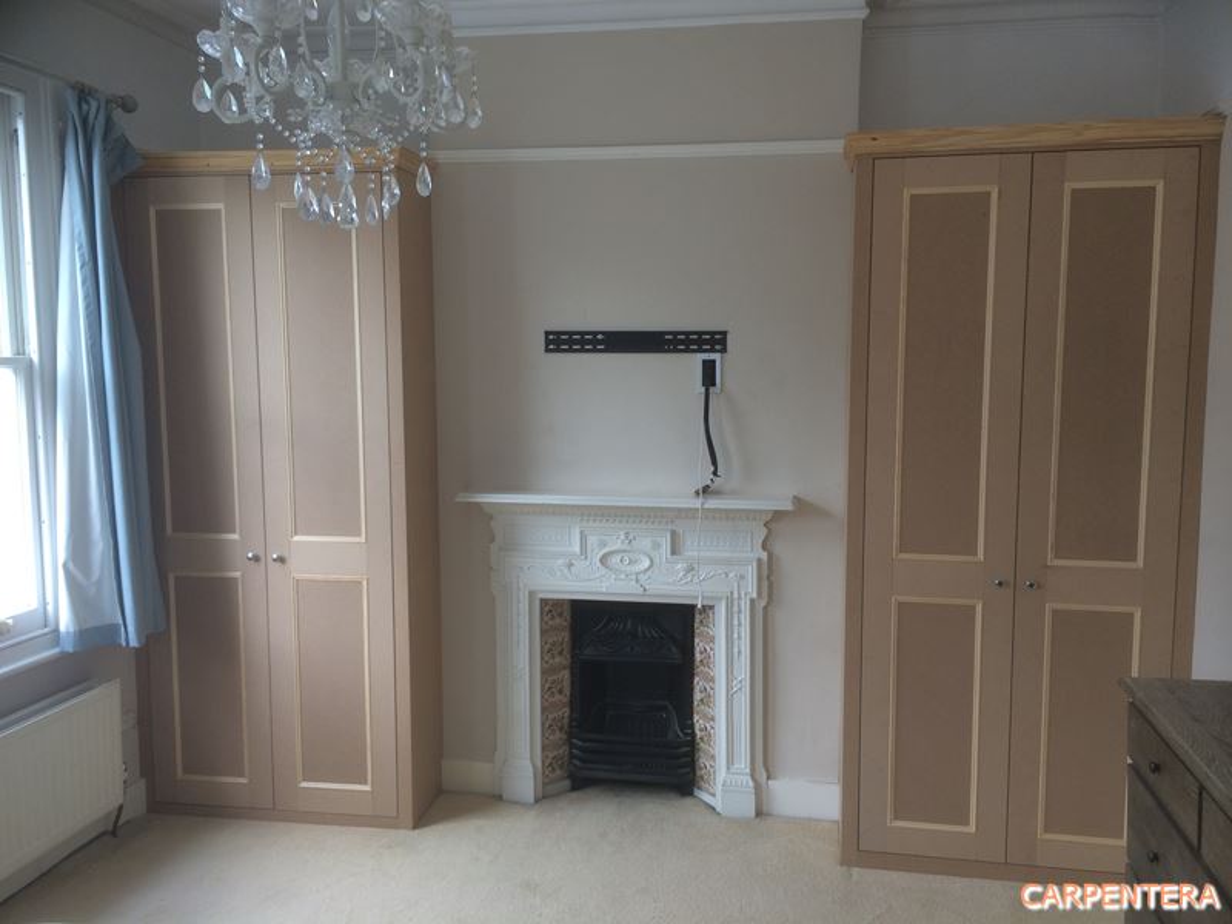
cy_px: 462
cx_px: 616
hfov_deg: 60.0
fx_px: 1068
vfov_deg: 46.8
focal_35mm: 30
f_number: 2.2
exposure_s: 1/60
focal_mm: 4.12
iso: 40
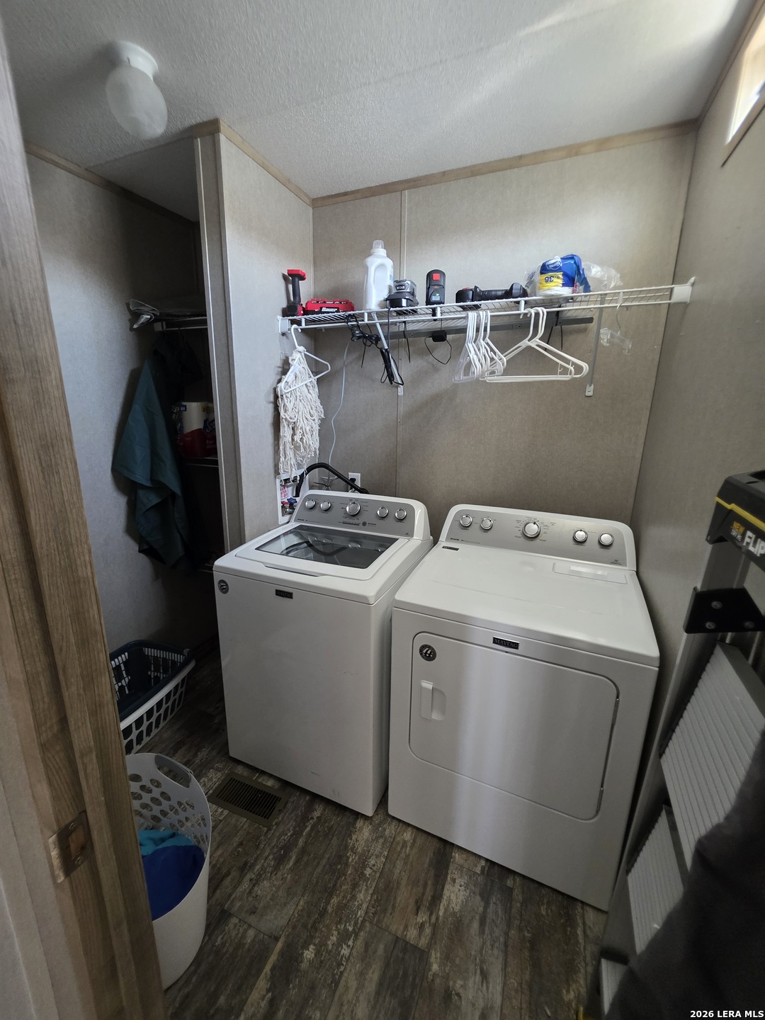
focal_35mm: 13
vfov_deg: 106.2
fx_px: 383
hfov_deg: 89.9
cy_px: 510
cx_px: 382
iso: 400
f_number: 1.9
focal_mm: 2.2
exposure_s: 1/60
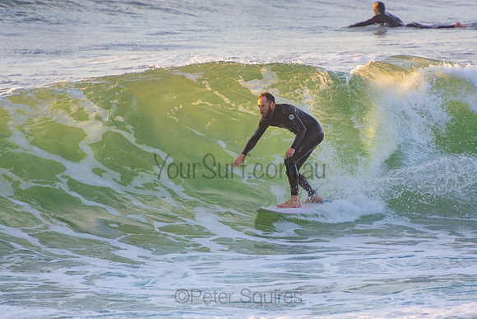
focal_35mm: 621
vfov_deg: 2.2
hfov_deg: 3.3
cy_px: 160
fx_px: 8234
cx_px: 238
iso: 640
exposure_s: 1/1000
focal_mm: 400
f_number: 5.6
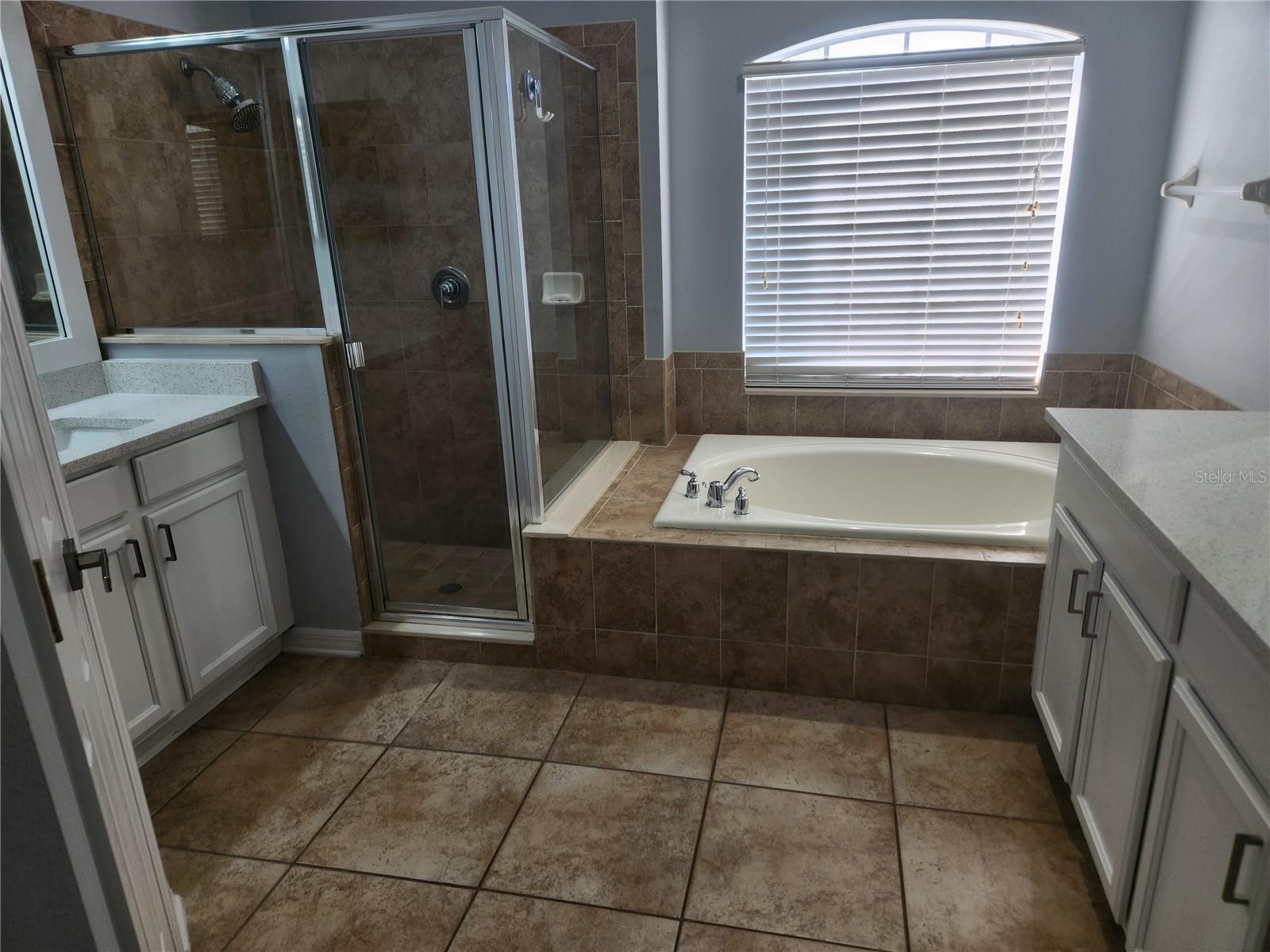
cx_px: 635
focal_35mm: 23
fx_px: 844
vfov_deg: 58.9
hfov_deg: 73.9
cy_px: 476
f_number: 1.8
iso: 64
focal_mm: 5.4
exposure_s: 1/120
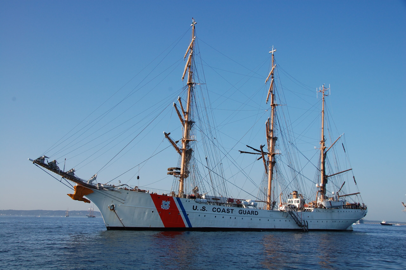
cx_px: 203
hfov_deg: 49.6
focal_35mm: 39
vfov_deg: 34.1
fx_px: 439
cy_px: 135
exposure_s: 1/400
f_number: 10
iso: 200
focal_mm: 26
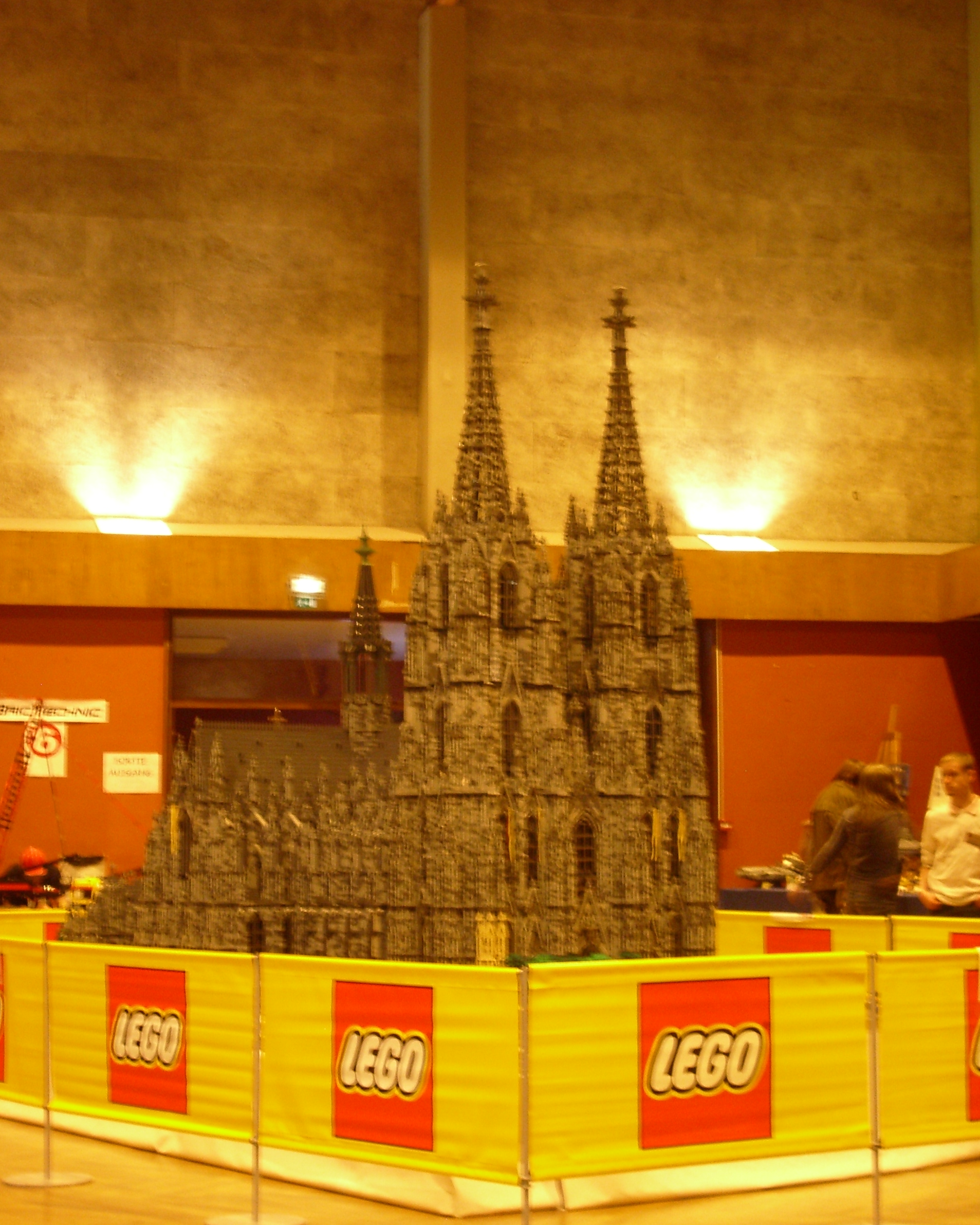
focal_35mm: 65
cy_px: 622
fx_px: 2356
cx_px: 489
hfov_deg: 23.5
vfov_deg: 29.1
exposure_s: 1/4
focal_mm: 10.2
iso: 200
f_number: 3.5
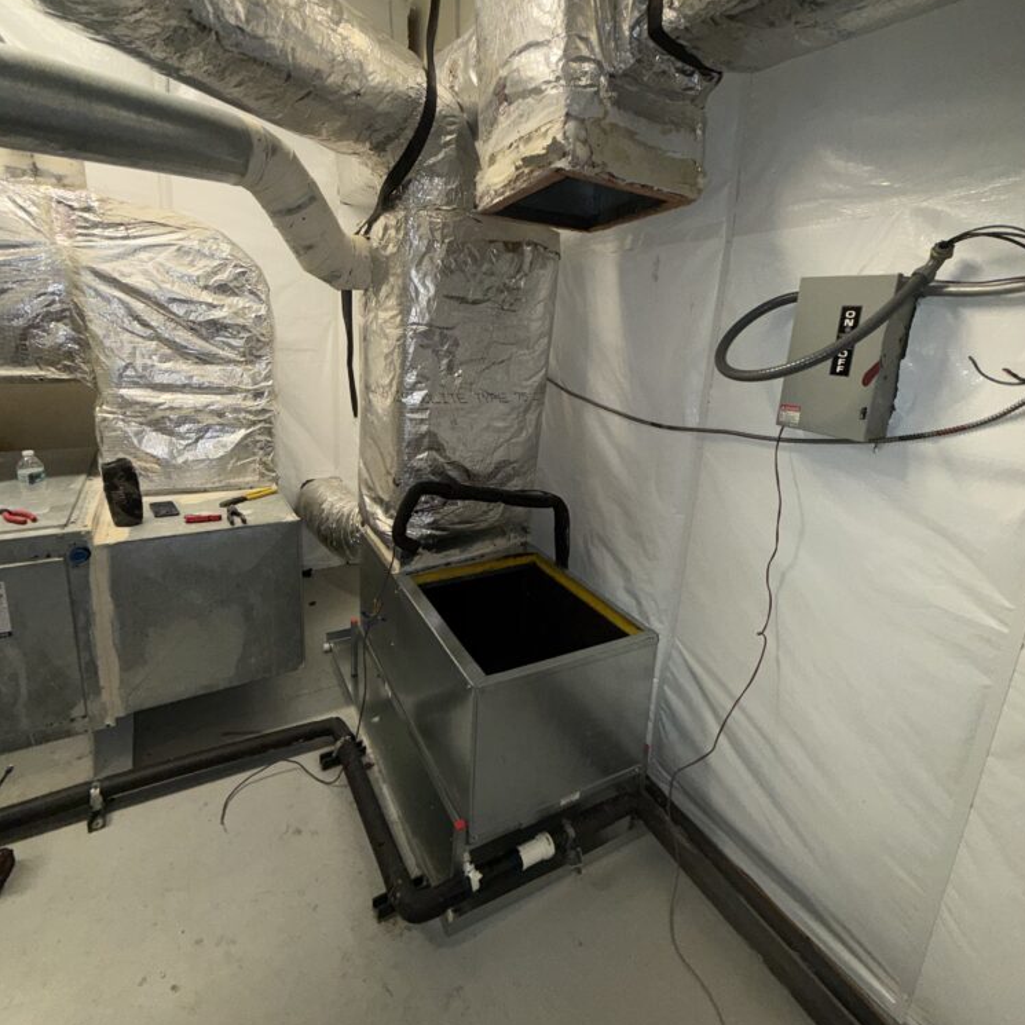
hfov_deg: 84.0
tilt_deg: -13.4
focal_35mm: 17
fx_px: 570
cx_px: 505
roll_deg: -4.3
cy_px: 458
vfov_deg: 83.7
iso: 80
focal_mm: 2.22
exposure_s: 1/76
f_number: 2.2
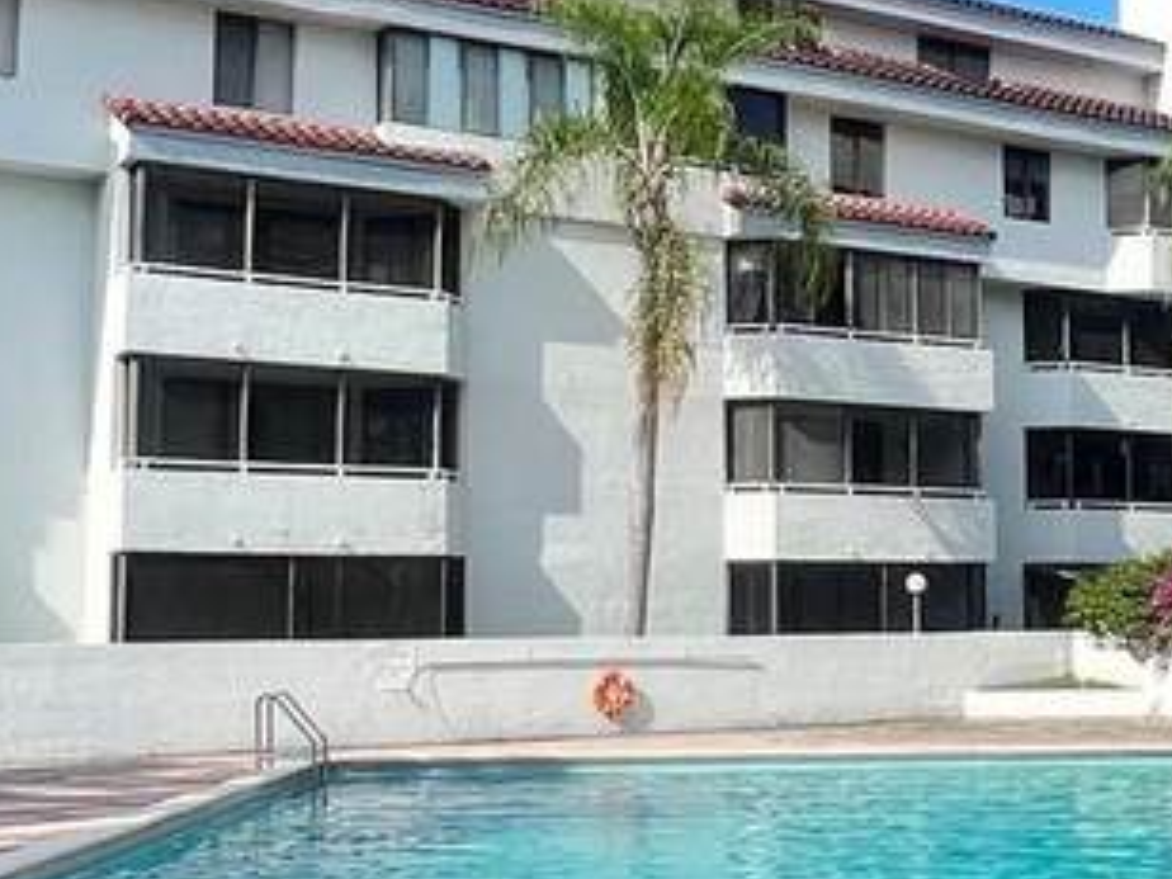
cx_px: 868
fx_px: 1828
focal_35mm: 54
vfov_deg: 27.0
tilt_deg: +5.1
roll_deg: +0.7
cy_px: 464
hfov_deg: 34.8
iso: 32
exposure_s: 1/2137
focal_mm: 1.57
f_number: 1.8
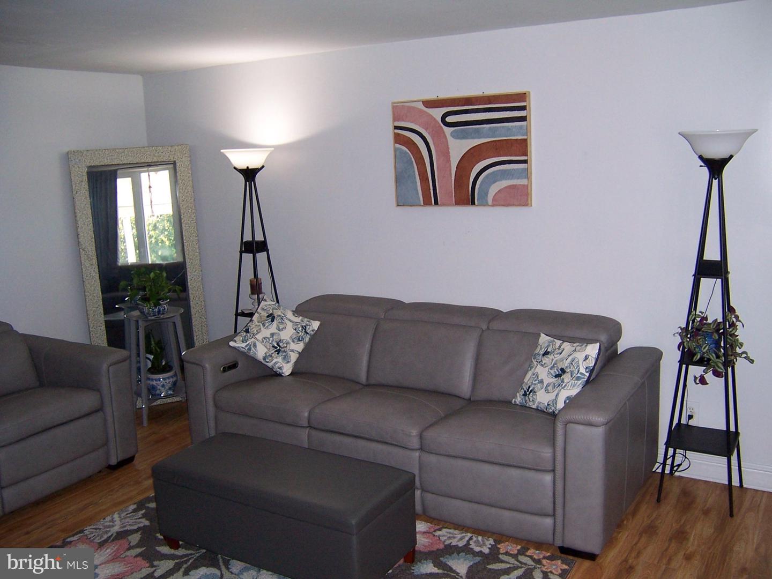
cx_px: 386
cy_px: 290
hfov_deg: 55.4
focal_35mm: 33
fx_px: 736
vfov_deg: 42.9
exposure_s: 1/60
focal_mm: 5.5
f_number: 2.8
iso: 140
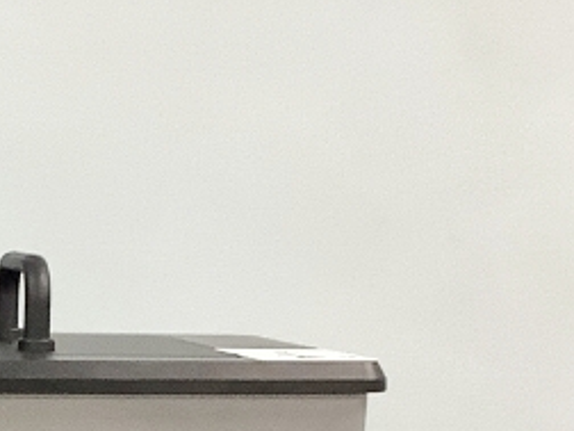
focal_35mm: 126
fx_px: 2089
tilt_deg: -11.7
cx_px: -210
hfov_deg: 14.8
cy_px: 592
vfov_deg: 11.4
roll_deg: -1.8
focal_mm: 3.3
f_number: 2.4
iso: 200
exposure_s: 1/60
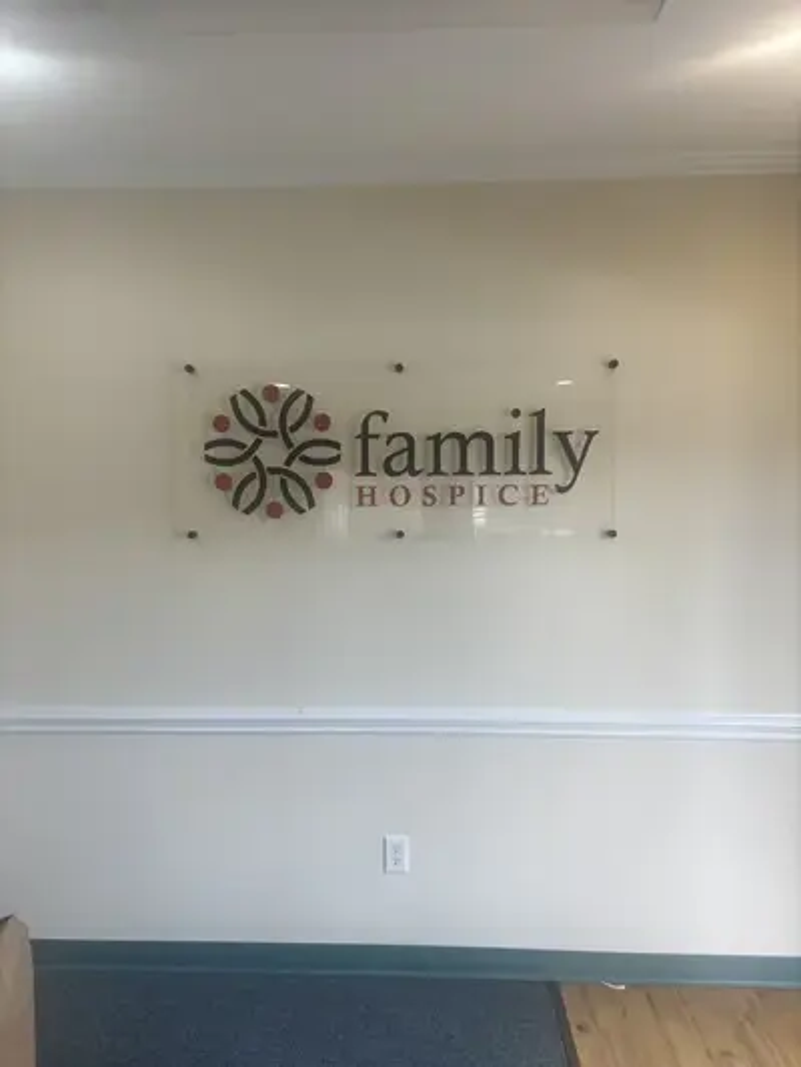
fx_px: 802
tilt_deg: +1.7
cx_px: 400
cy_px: 534
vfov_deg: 67.3
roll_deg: -1.0
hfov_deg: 53.1
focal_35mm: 26
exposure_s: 1/120
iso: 50
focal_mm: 5.96
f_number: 1.6
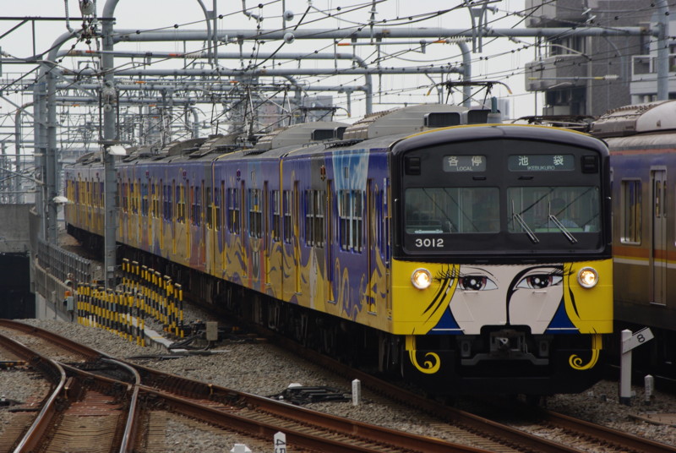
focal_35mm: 270
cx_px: 338
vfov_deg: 5.1
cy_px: 226
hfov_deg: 7.6
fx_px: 5077
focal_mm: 180
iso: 200
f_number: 11
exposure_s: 1/125
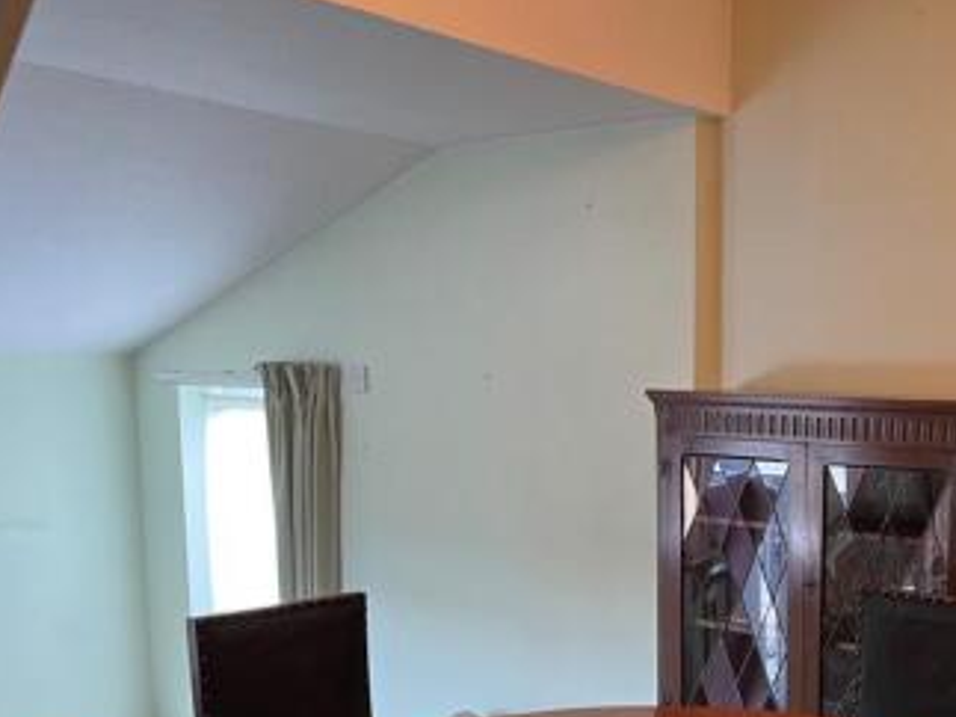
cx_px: 801
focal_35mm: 47
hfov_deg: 38.5
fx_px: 1298
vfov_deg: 30.0
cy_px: 591
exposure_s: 1/50
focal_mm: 5.1
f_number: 1.6
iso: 100
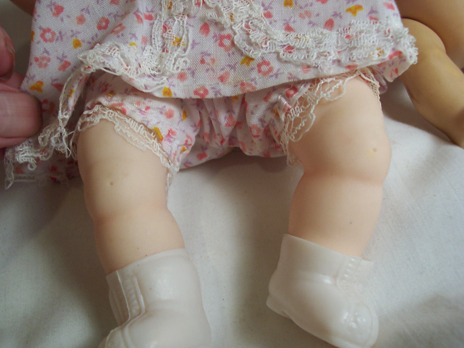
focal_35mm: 37
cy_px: 174
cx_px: 232
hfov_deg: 50.1
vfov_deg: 38.7
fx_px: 496
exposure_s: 1/60
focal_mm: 5.6
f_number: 2.8
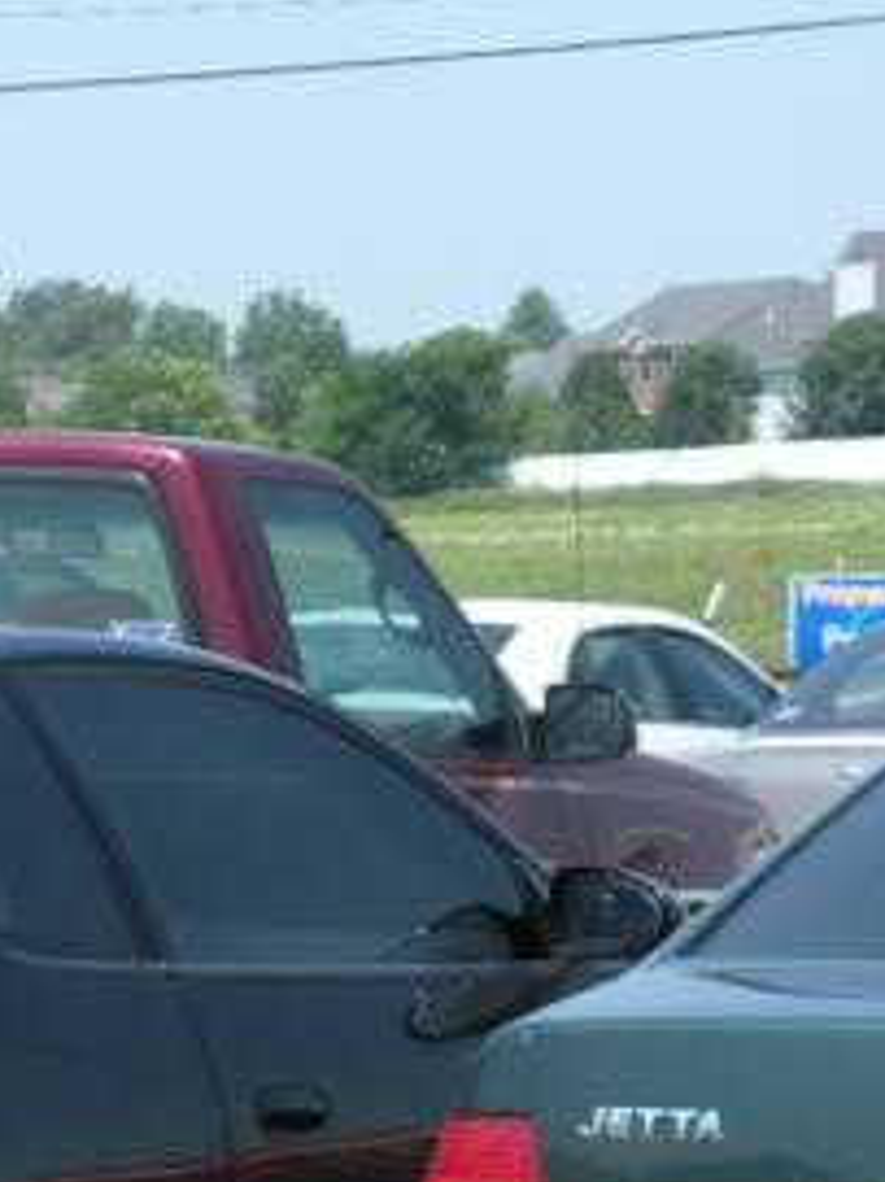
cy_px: 1090
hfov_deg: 6.1
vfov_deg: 8.3
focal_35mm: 239
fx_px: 8154
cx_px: -567
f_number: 4.8
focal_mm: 14.2
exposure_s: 1/215
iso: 64
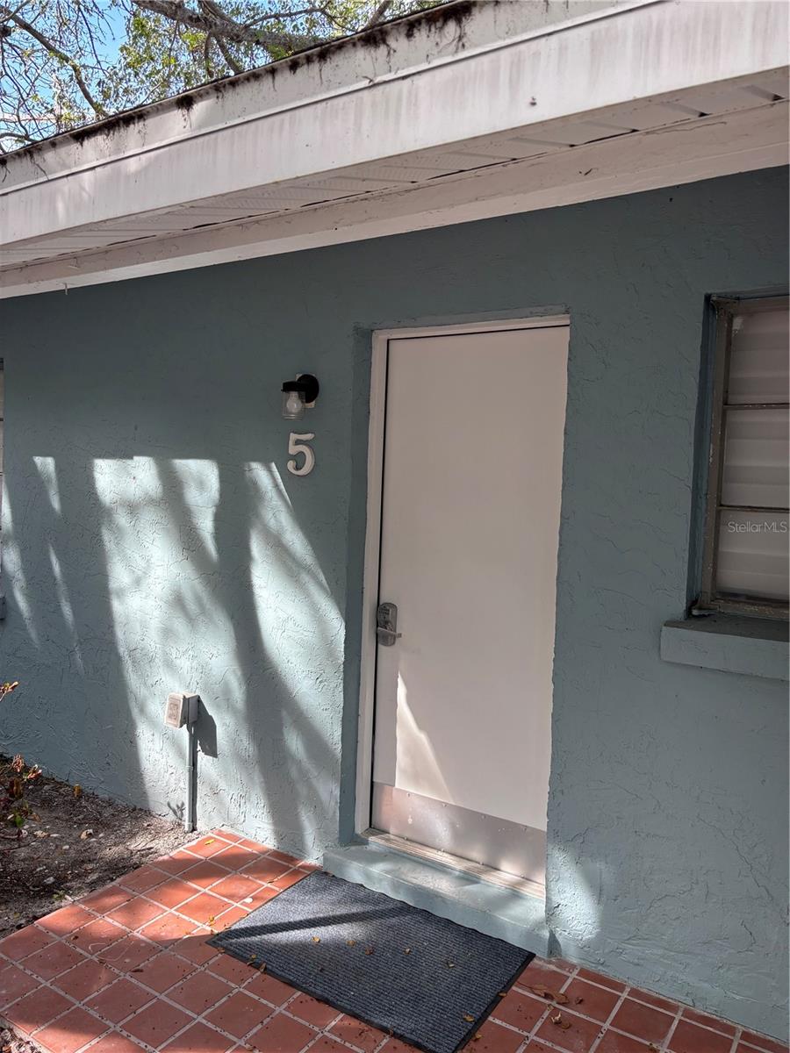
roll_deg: -1.6
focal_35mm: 26
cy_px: 526
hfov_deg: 53.1
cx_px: 395
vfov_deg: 67.3
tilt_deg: -2.8
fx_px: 791
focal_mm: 5.96
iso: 50
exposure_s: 1/374
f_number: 1.6
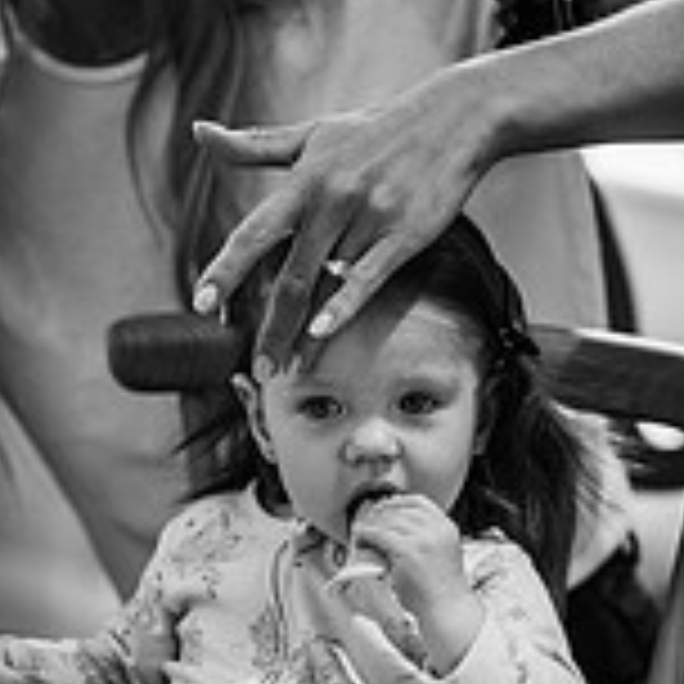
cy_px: 594
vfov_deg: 8.2
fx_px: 4762
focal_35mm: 213
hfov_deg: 8.2
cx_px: 173
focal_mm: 85
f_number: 2.2
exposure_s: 1/200
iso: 250
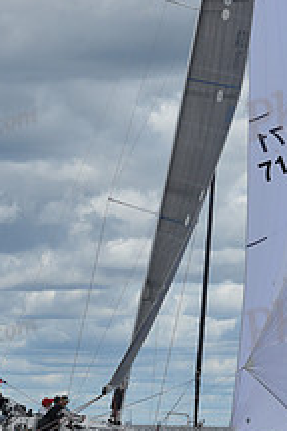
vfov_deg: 7.6
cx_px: 141
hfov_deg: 5.1
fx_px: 3234
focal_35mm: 270
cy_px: 223
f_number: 10
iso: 250
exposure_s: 1/800
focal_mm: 100
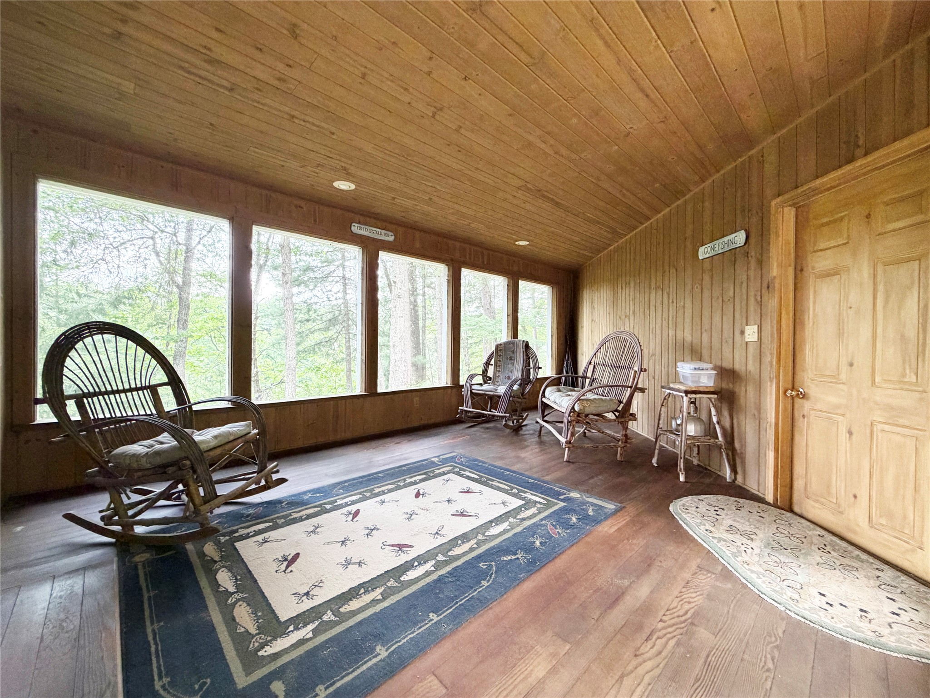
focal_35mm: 14
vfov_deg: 85.7
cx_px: 465
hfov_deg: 102.1
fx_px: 376
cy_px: 349
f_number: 2.2
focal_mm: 2.22
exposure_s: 1/78
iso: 320
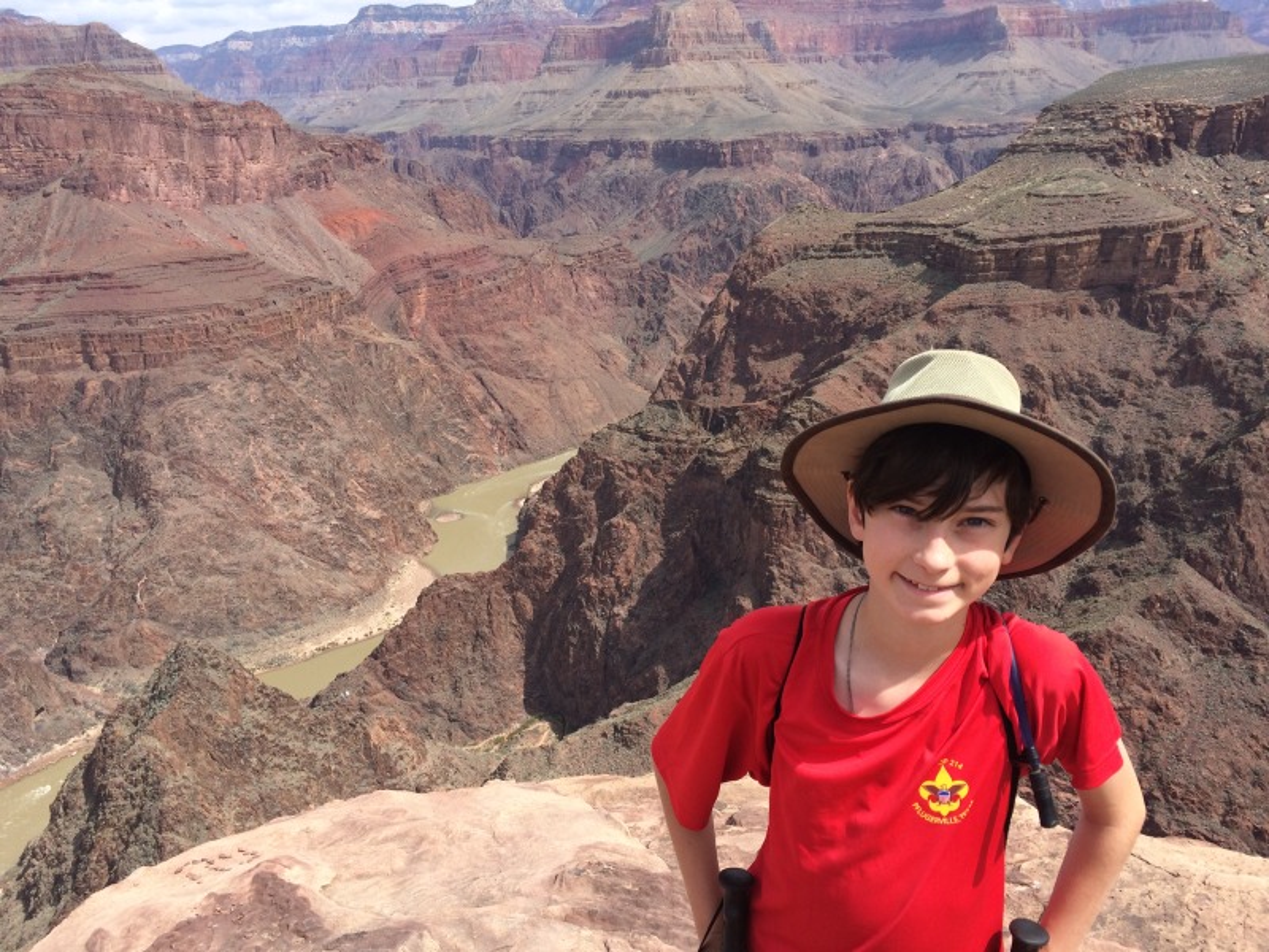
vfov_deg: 48.2
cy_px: 476
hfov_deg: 61.7
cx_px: 634
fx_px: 1063
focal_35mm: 29
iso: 32
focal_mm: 4.15
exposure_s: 1/1466
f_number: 2.2
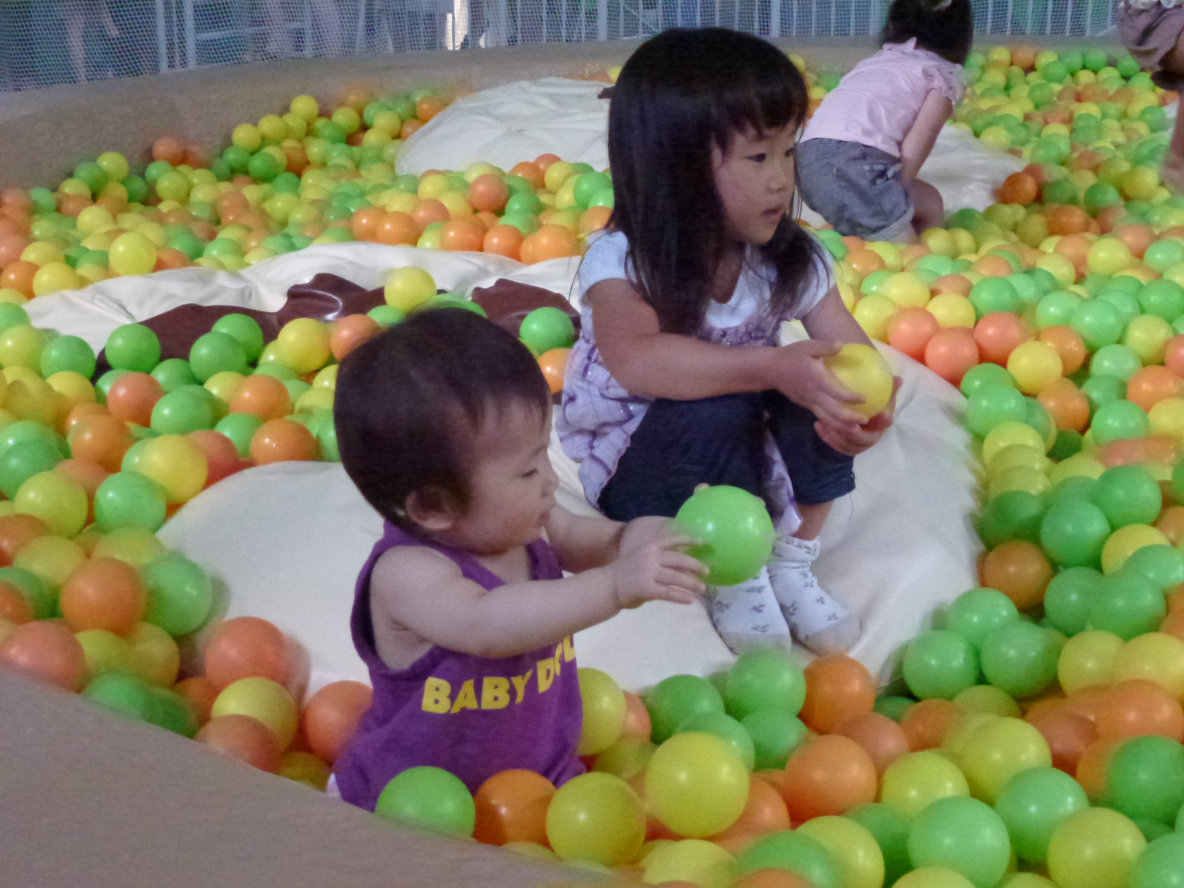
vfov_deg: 28.0
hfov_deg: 36.8
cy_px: 444
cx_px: 592
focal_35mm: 52
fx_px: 1779
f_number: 4.3
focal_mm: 9.4
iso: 1600
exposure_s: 1/125
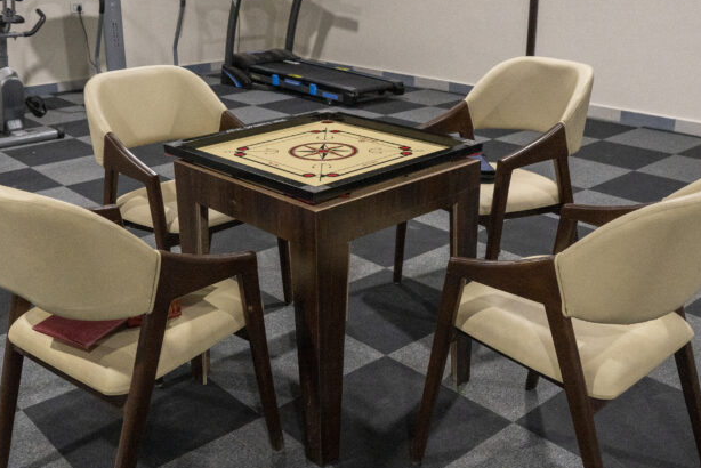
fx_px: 779
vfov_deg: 33.4
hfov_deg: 48.4
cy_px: 208
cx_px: 338
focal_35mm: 40
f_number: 5.6
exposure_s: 1/160
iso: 5000
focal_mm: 24
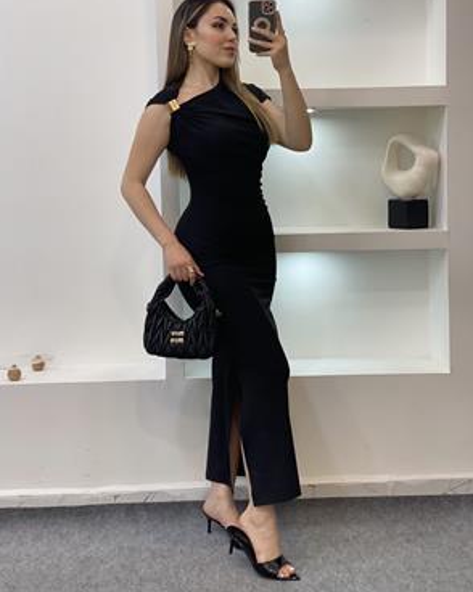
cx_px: 236
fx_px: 998
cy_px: 271
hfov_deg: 26.7
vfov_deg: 33.0
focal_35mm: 57
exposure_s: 1/100
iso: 80
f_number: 2
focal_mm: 6
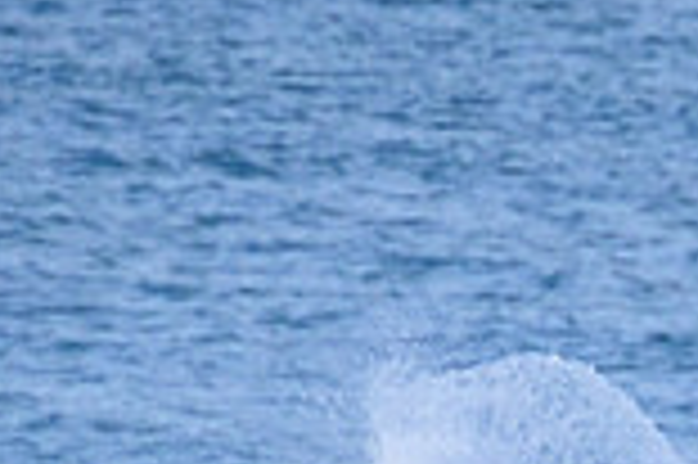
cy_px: 786
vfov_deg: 0.5
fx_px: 58046
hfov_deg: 0.7
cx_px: 1067
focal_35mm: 2997
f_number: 11
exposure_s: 1/2000
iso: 2500
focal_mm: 800
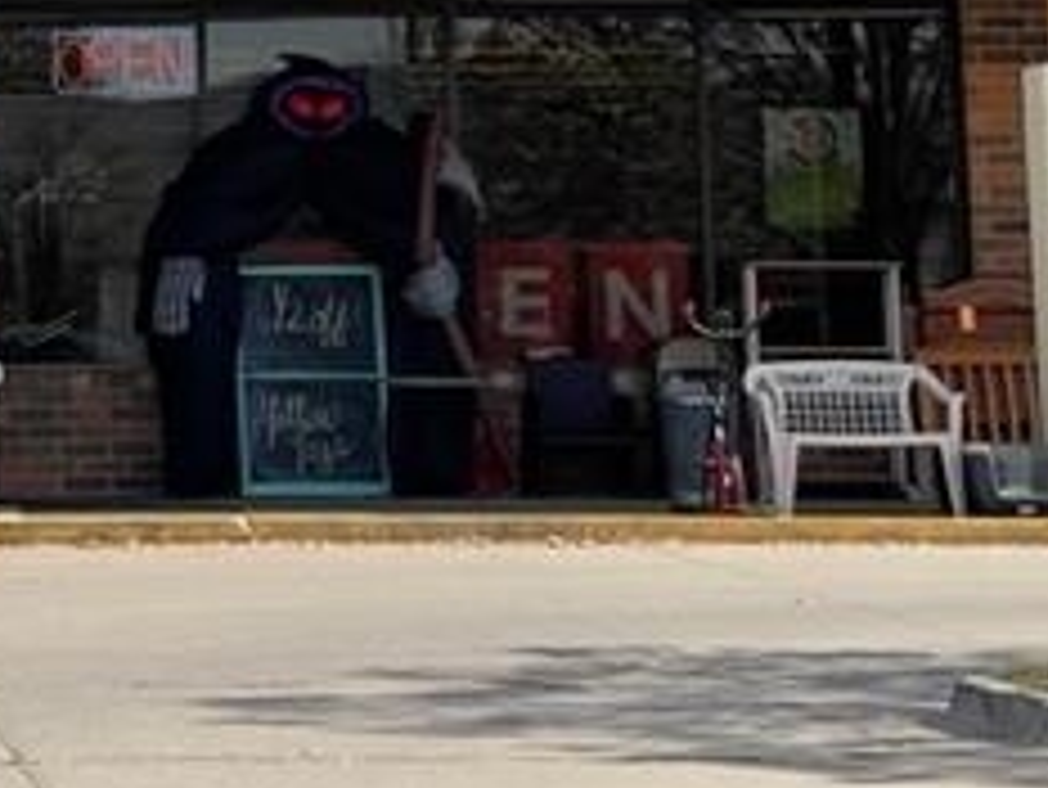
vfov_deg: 8.3
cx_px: -355
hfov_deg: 10.9
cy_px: -266
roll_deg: +1.8
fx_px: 5331
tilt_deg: +5.8
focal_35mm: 176
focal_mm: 7.5
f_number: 2.2
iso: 20
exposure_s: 1/1393
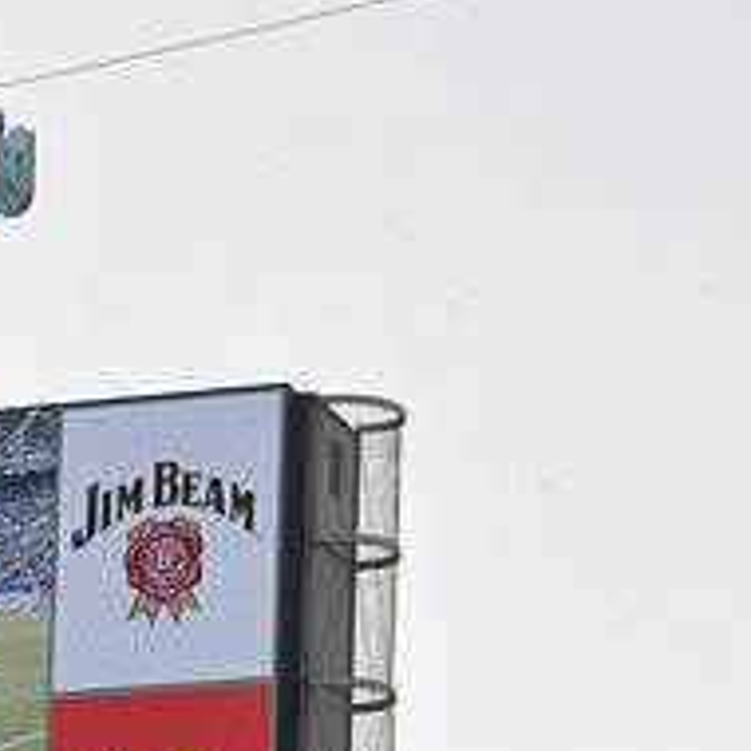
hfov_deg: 5.2
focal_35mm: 337
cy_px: 688
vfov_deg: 5.2
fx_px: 8272
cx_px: -368
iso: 250
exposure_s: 1/500
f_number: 11
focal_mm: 130
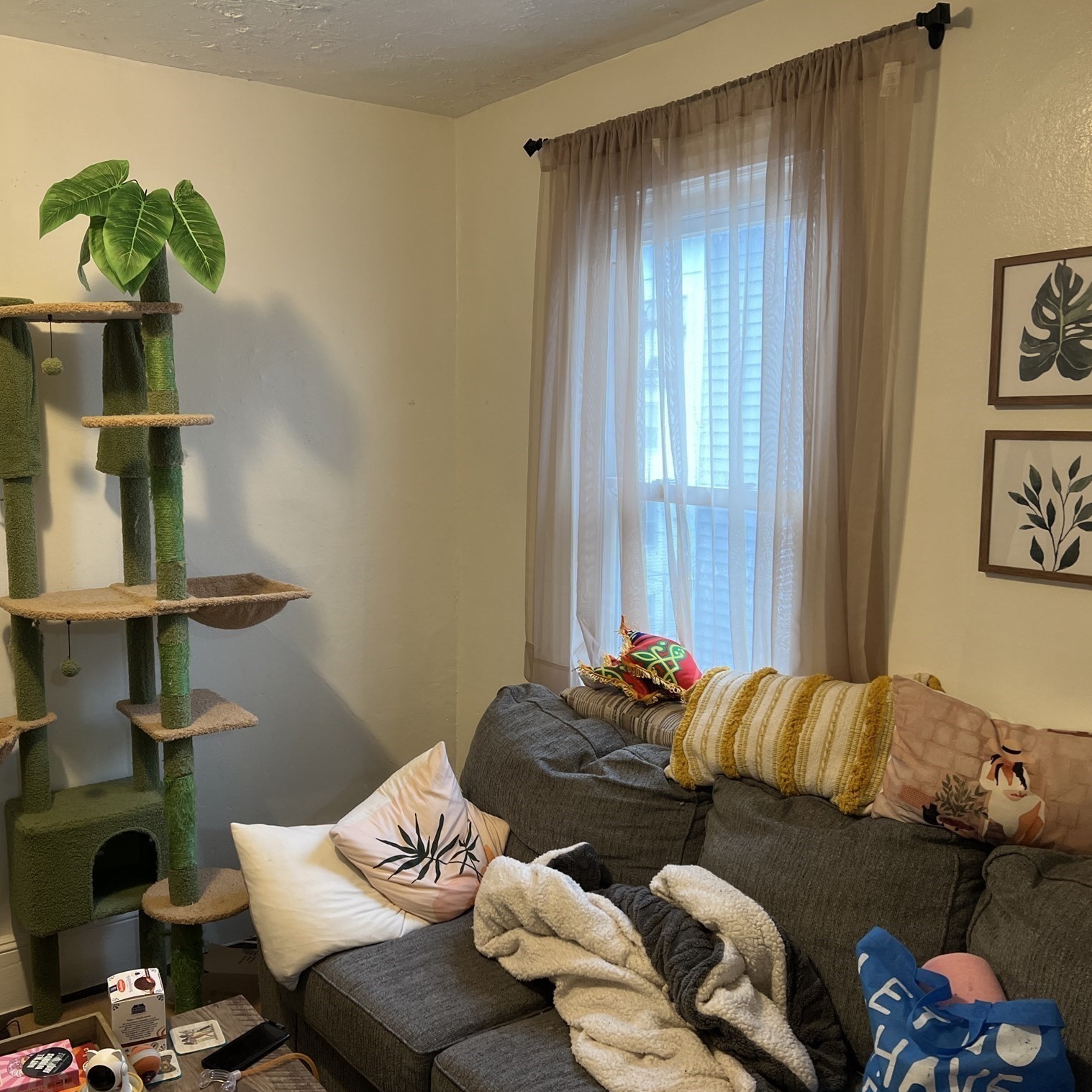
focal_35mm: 31
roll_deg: +0.1
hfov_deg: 52.1
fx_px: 1106
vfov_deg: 52.5
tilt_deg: -6.4
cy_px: 547
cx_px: 430
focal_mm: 5.7
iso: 80
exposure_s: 1/60
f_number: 1.5
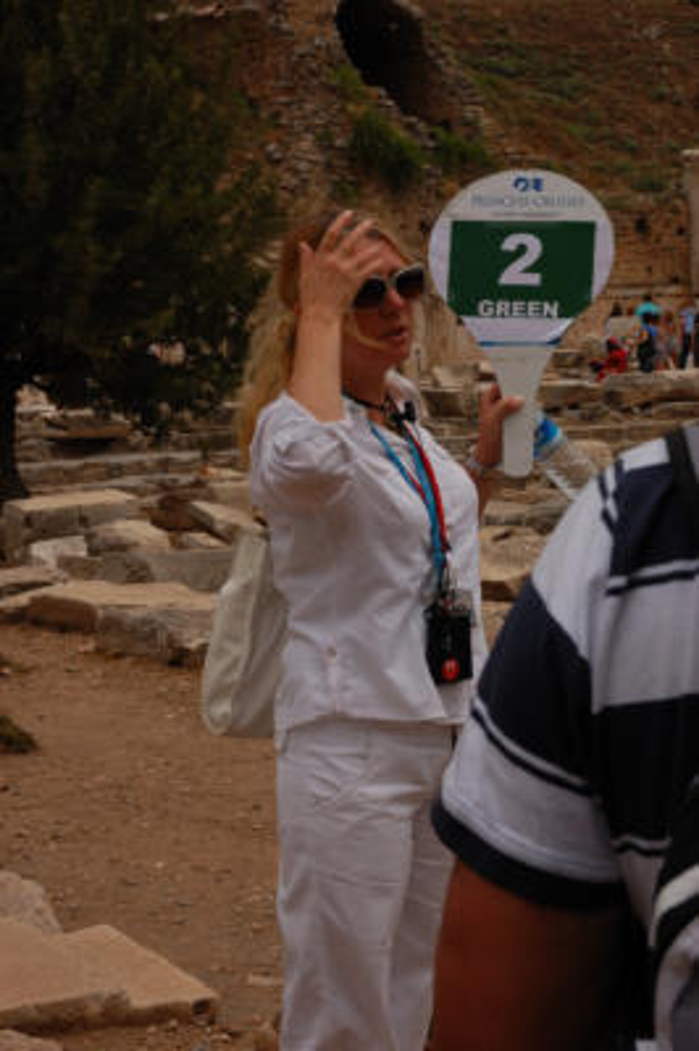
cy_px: 526
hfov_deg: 17.5
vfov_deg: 26.0
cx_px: 350
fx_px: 2276
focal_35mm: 78
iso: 200
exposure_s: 1/320
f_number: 16
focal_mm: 52
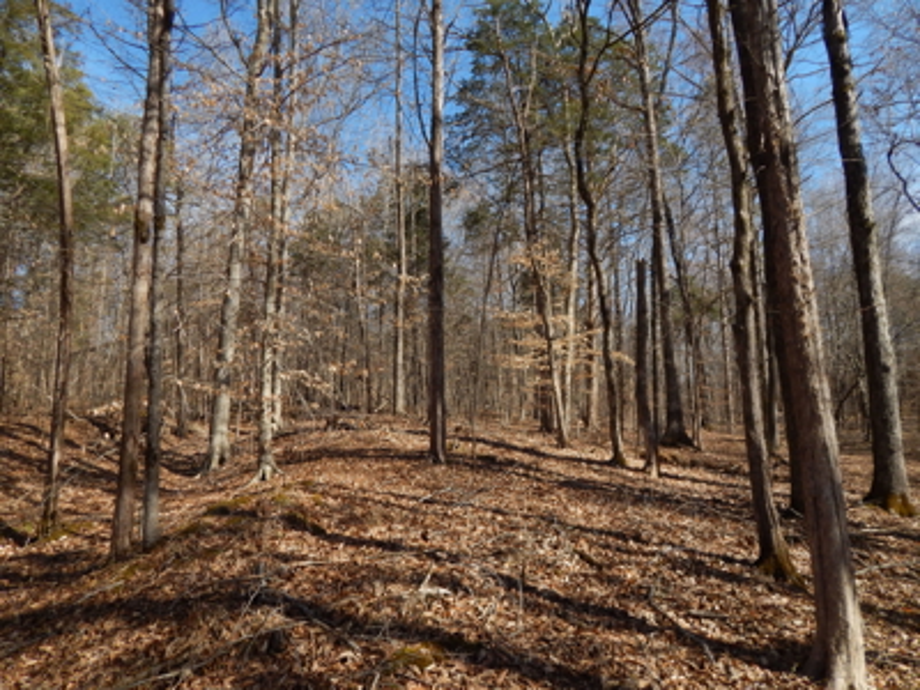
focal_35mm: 23
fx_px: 611
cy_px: 345
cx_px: 460
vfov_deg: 58.9
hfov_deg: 73.9
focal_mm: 4
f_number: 3
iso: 200
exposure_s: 1/1250
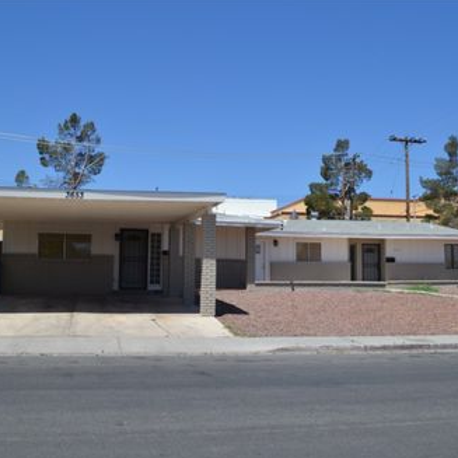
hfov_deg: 42.8
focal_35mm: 39
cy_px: 229
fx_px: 584
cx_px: 230
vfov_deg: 42.8
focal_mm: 20
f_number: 9
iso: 100
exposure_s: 1/320
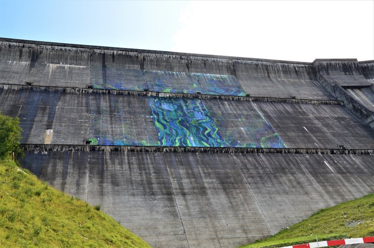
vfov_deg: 35.3
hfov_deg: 51.4
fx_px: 389
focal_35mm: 38
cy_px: 124
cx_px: 187
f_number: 9
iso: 320
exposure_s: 1/125
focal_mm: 25
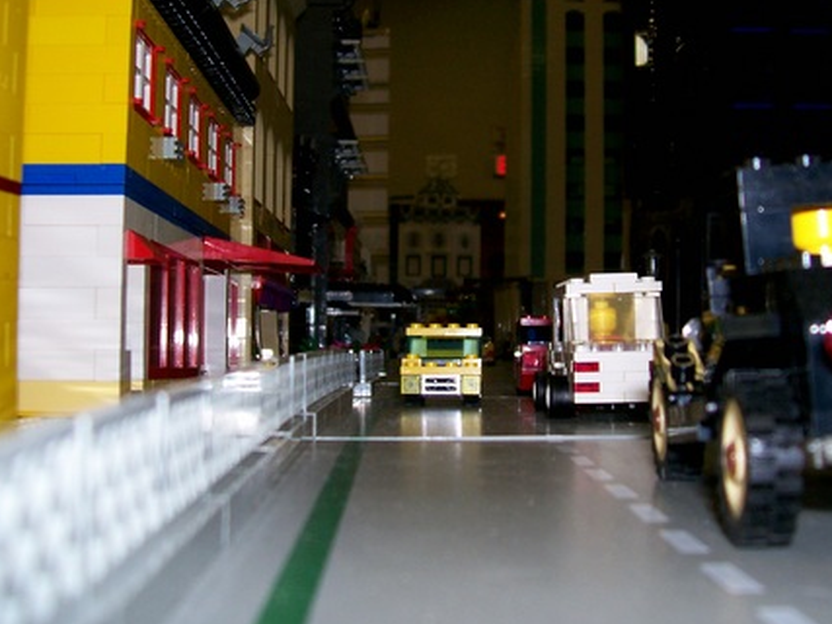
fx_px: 1225
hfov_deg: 37.5
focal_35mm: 51
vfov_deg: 28.4
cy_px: 226
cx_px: 446
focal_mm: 5.6
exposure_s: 1/64
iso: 80
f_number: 2.7
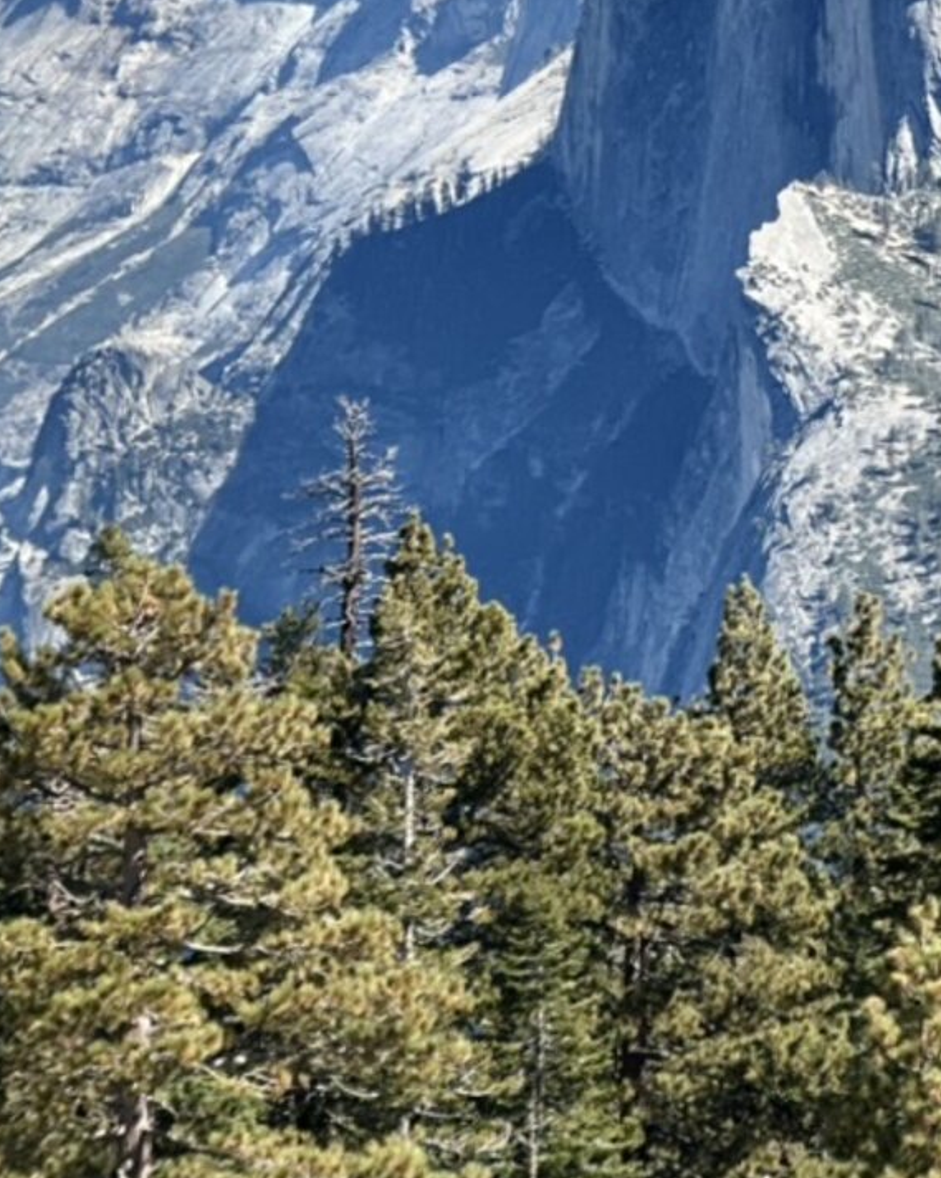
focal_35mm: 169
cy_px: 96
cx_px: 795
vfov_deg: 11.3
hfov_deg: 9.1
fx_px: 5887
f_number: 2.8
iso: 32
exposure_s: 1/779
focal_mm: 9
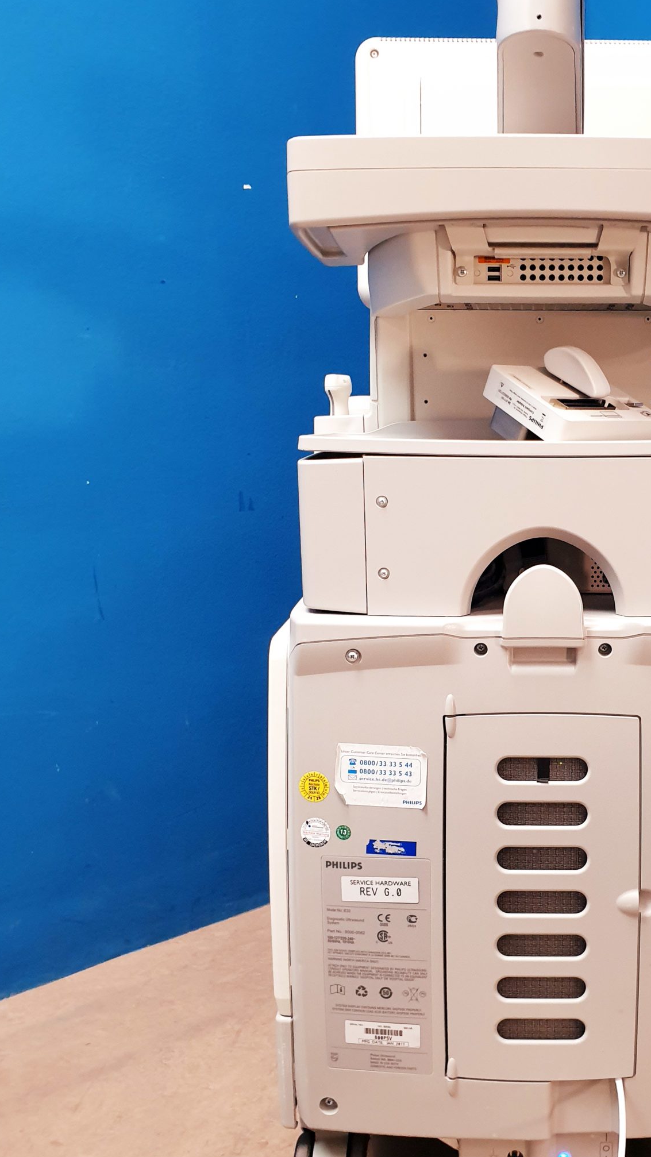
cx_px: 536
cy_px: 614
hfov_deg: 31.8
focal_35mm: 36
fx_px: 1105
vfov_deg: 55.3
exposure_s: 1/50
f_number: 2.4
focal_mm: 4.3
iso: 320
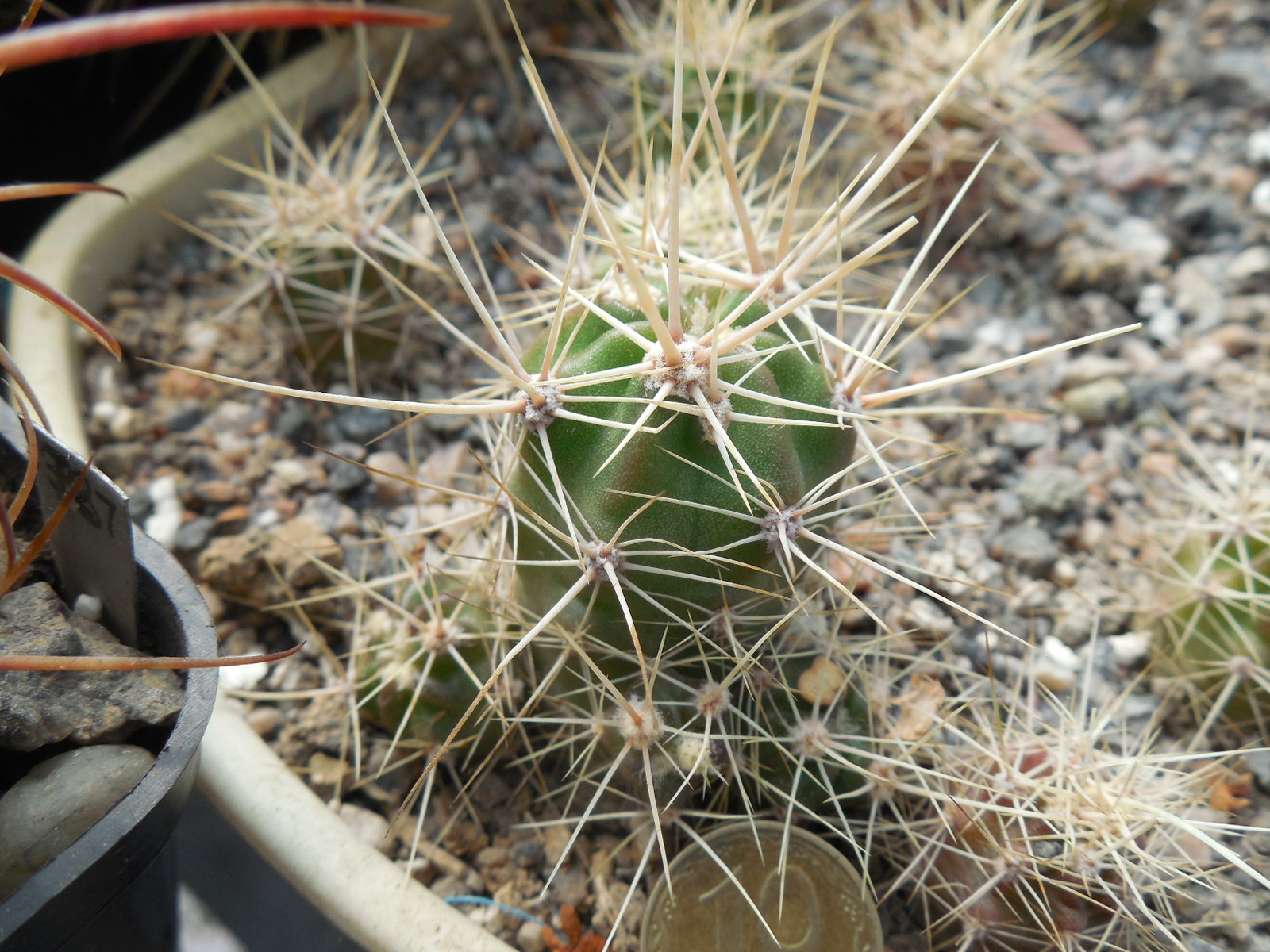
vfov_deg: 45.4
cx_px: 635
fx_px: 1137
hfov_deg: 58.4
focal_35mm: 31
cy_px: 476
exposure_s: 1/320
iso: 125
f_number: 3.6
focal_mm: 5.6
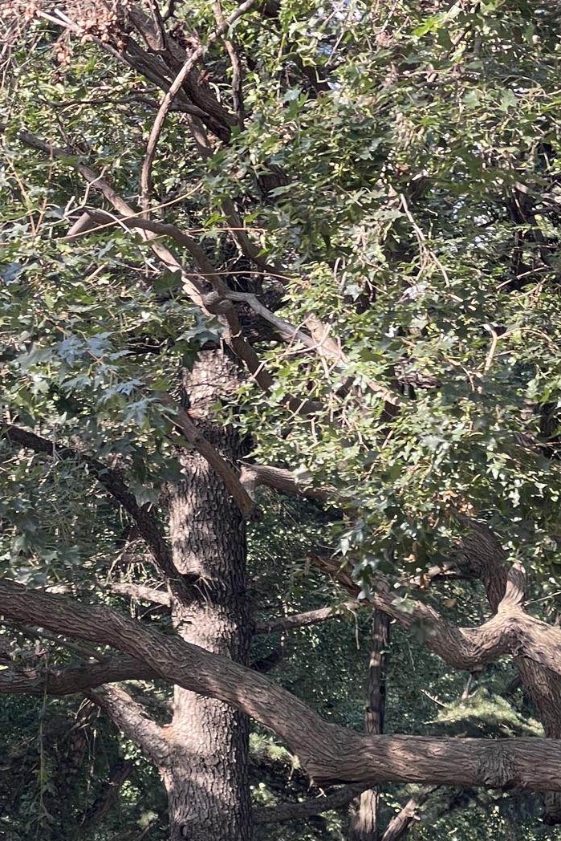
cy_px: 713
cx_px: 295
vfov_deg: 16.0
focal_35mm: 127
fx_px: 2967
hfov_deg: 10.8
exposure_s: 1/99
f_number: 2.2
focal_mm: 7.5
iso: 40
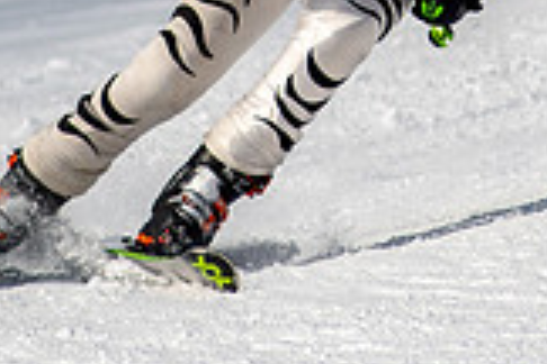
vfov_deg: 0.6
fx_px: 33395
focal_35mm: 2198
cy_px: -244
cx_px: 494
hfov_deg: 0.9
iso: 100
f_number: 2.8
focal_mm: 300
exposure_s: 1/6400
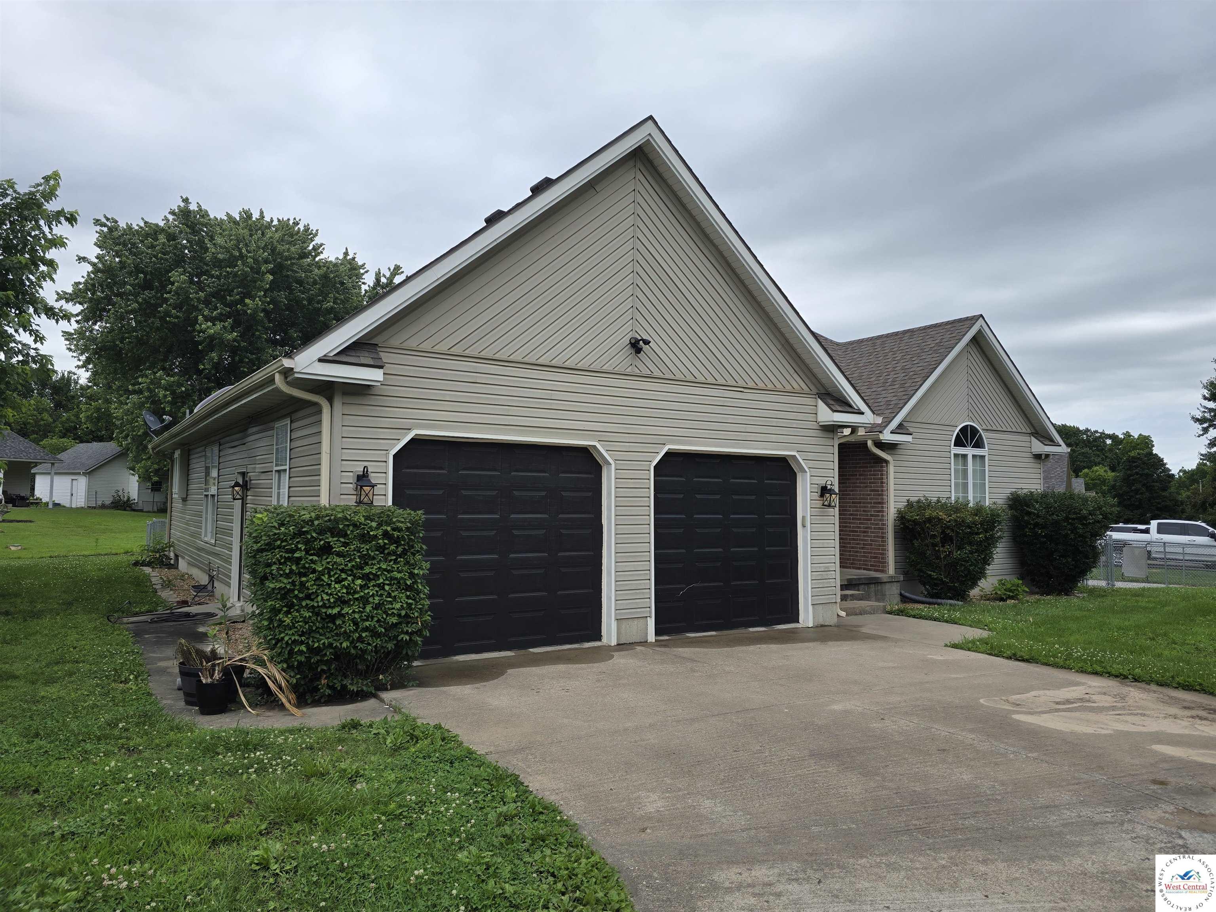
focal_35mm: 23
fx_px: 808
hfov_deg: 73.9
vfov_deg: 58.9
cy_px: 456
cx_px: 608
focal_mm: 6.3
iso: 12
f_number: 1.7
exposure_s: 1/481
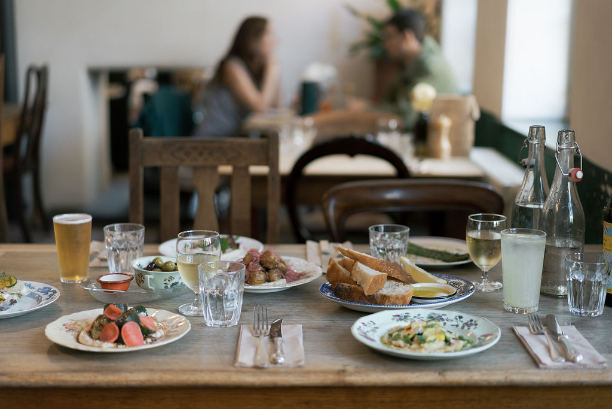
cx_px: 306
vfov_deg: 24.5
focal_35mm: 55
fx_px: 942
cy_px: 204
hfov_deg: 36.0
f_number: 1.8
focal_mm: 55
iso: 100
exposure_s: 1/125
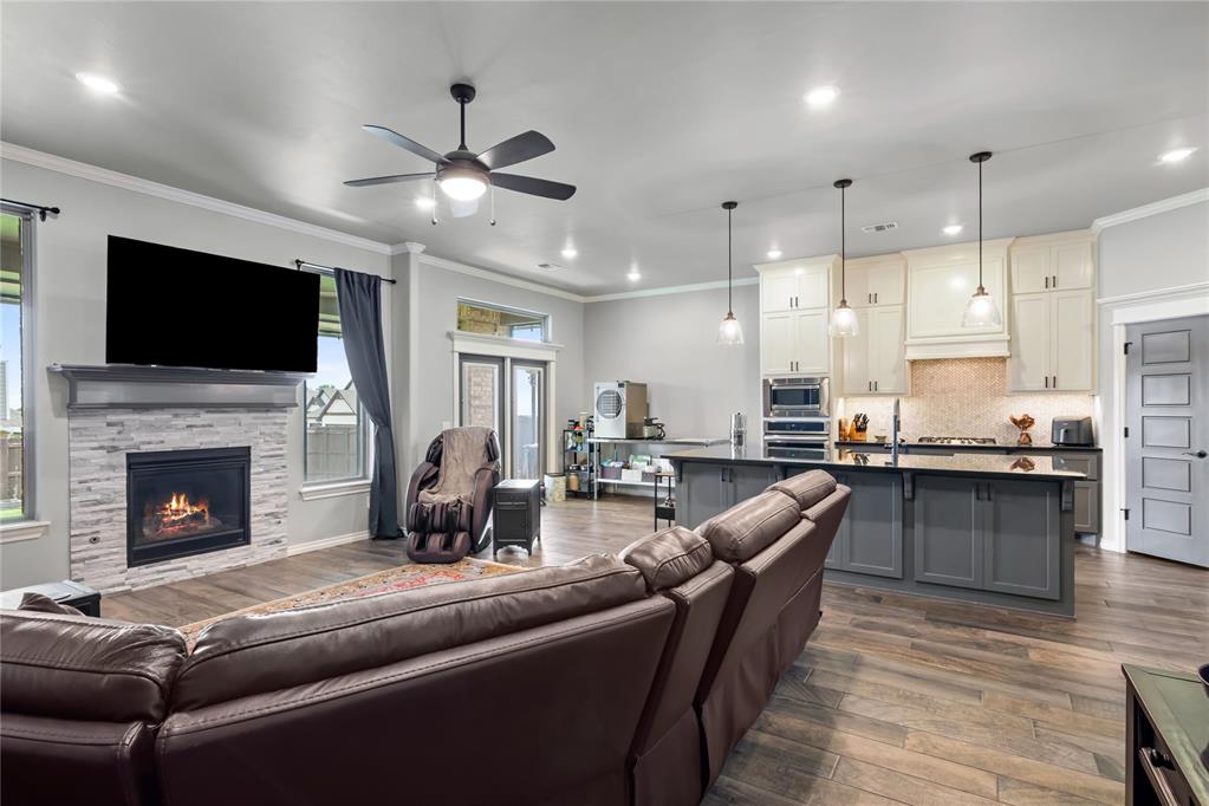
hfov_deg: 95.0
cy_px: 403
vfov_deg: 72.1
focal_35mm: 16
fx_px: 554
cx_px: 604
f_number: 9
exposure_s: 1/4
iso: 320
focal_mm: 11
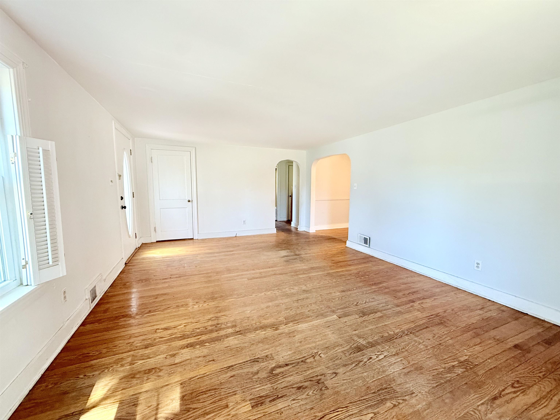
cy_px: 210
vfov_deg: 85.7
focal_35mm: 14
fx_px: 226
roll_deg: -0.4
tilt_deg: -5.6
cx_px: 280
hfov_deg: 102.1
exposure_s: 1/60
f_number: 2.2
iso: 250
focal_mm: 2.22
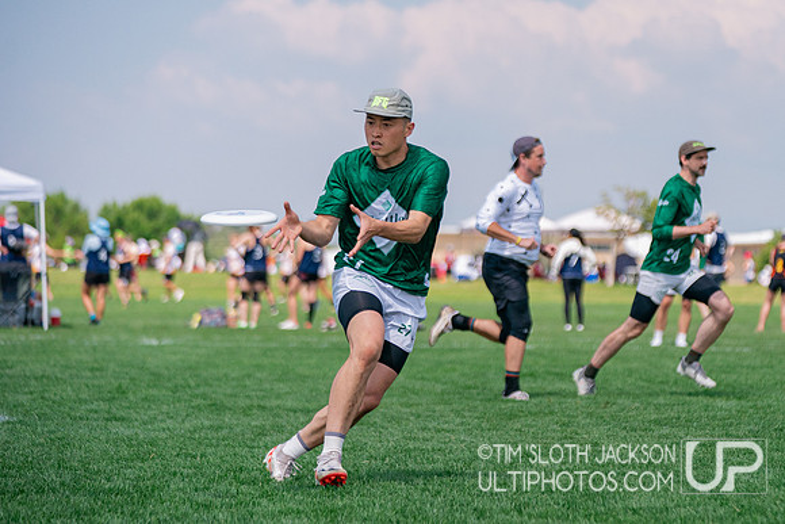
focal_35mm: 162
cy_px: 238
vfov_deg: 8.5
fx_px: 3532
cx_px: 540
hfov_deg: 12.7
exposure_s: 1/12800
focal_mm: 116
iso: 640
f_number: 2.8
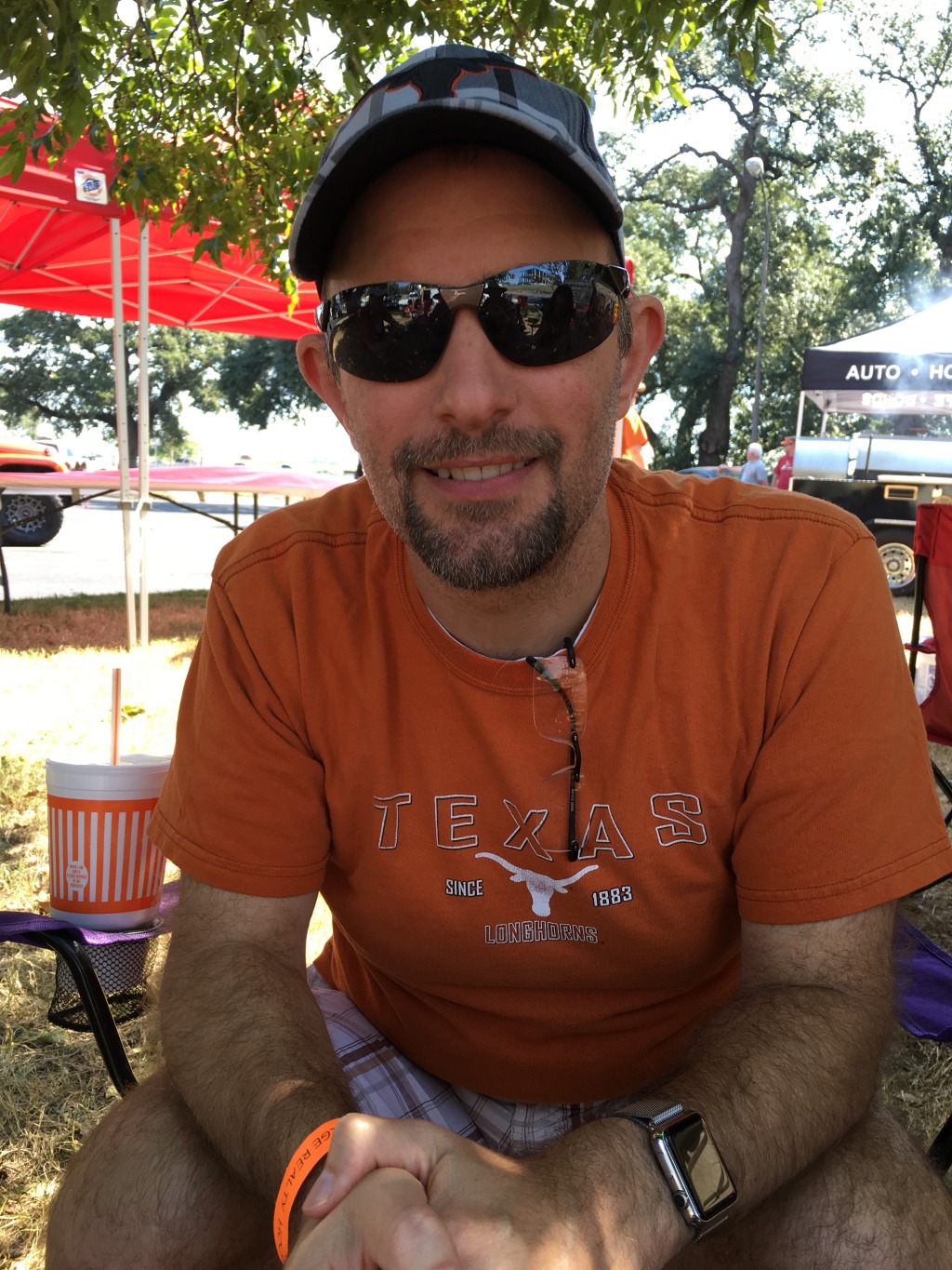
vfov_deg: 61.7
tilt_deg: -3.6
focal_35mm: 29
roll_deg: -3.0
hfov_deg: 48.2
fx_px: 1063
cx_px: 476
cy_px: 635
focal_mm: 4.15
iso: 25
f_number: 2.2
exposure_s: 1/125
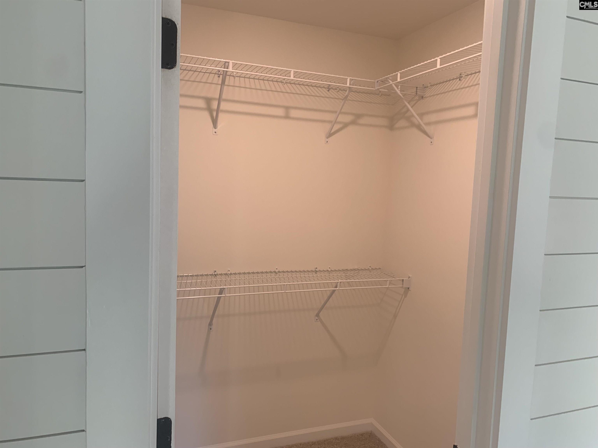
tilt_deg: -3.6
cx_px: 299
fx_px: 449
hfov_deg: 67.3
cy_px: 224
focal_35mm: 26
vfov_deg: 53.1
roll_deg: -1.4
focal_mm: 4.25
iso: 64
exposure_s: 1/60
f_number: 1.8
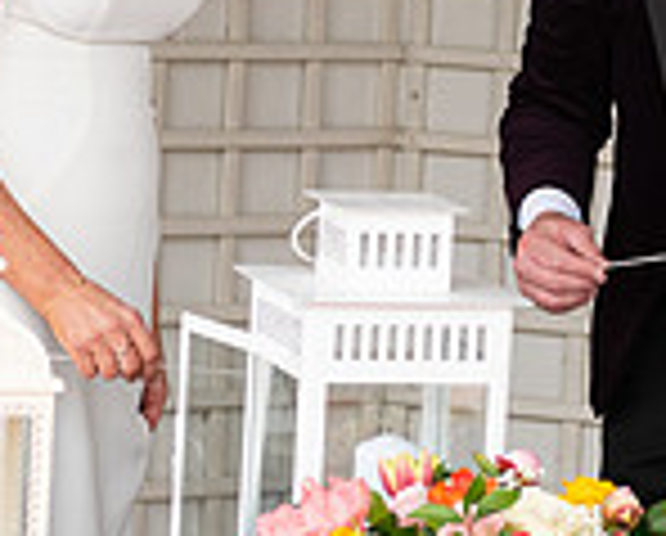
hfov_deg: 8.0
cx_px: 459
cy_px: 16
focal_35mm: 242
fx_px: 4780
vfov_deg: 6.4
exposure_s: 1/800
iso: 250
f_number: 3.5
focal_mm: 66
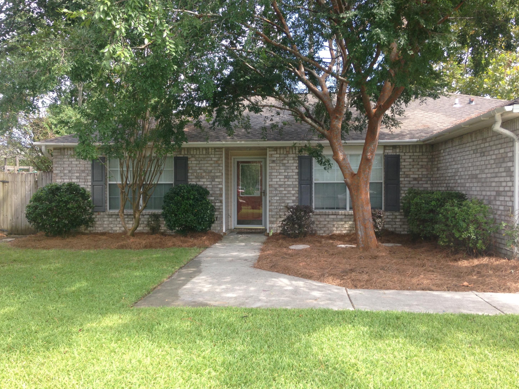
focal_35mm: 34
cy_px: 190
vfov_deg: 41.8
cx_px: 262
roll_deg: -0.4
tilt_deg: -1.6
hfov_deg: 54.0
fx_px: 510
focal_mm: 4.12
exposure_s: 1/258
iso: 50
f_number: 2.4
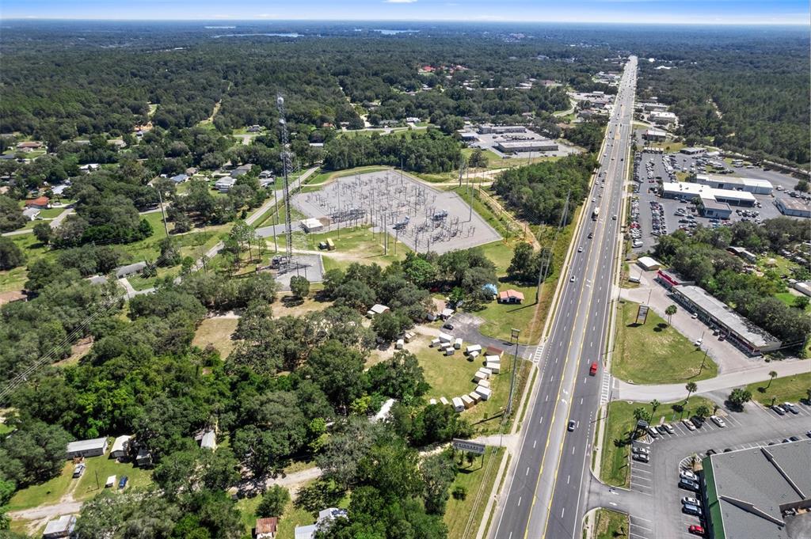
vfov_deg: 57.1
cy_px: 270
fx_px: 495
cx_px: 406
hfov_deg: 78.6
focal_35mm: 22
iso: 100
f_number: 2.8
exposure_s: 1/2000
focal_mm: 8.38
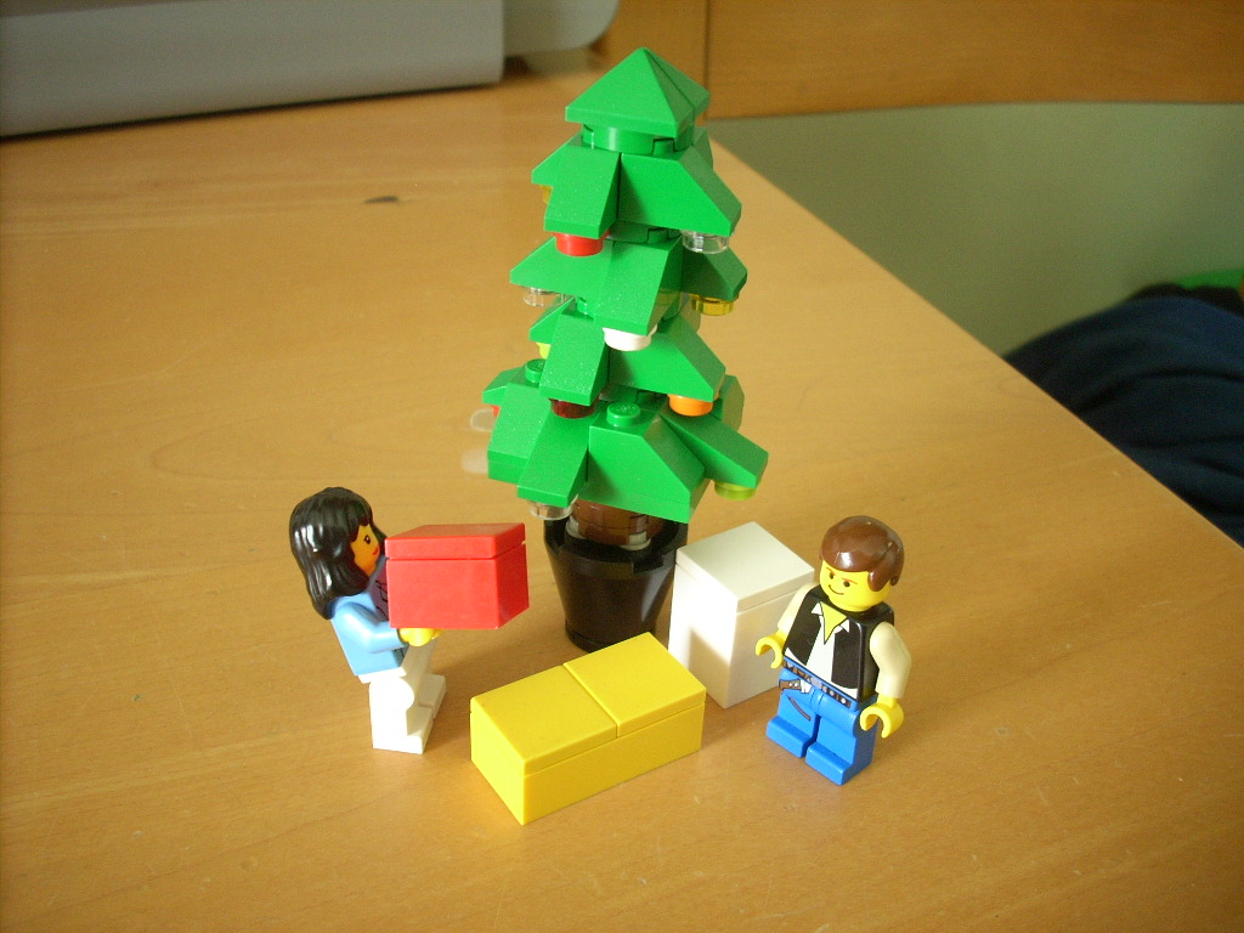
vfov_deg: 38.7
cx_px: 622
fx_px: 1330
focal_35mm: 37
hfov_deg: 50.1
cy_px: 466
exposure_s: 1/30
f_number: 2.8
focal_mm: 6.2
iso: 183
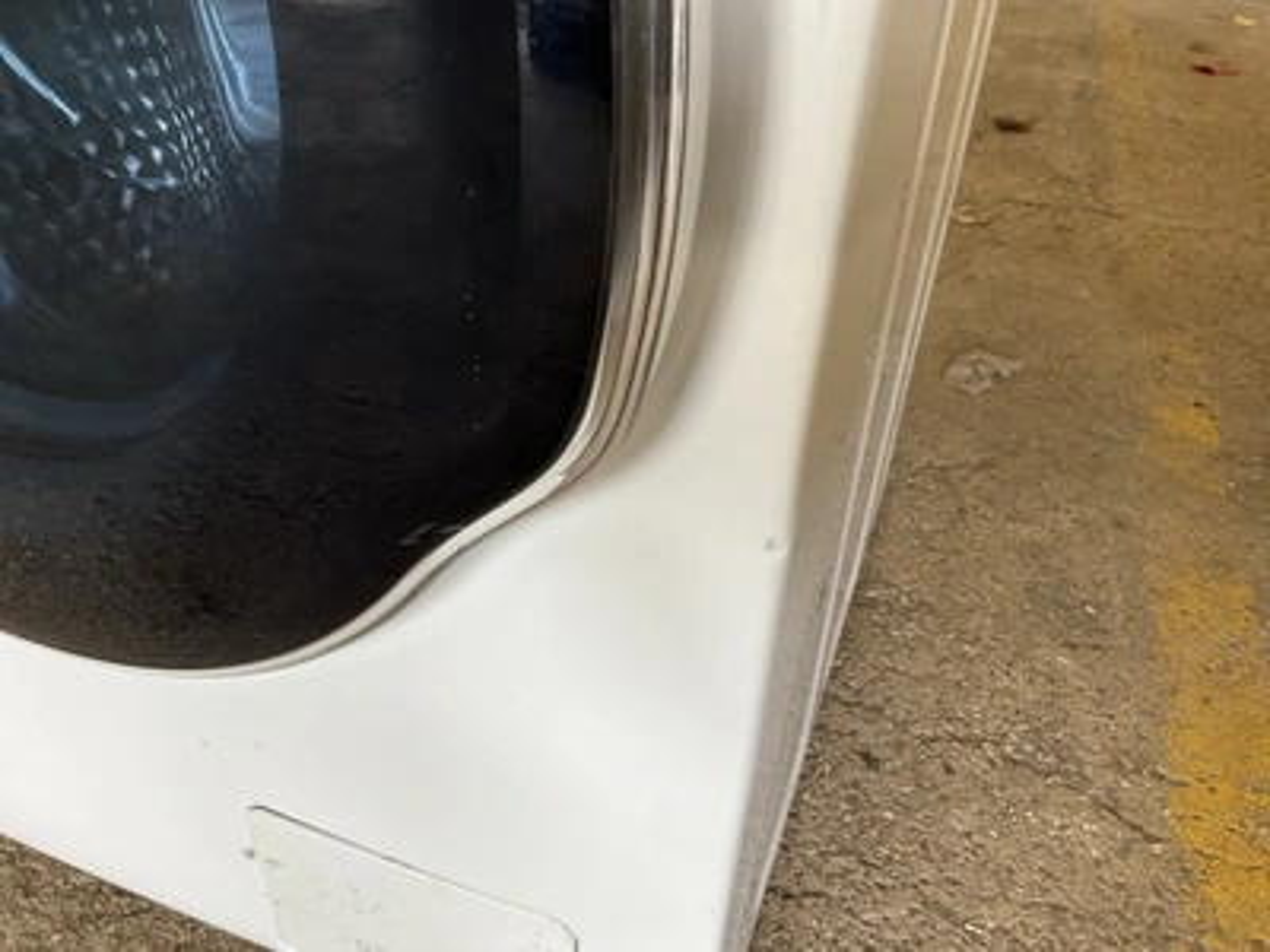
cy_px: 476
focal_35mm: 29
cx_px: 635
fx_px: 1064
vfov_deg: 48.2
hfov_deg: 61.7
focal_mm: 3
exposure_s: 1/120
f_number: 1.8
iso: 40
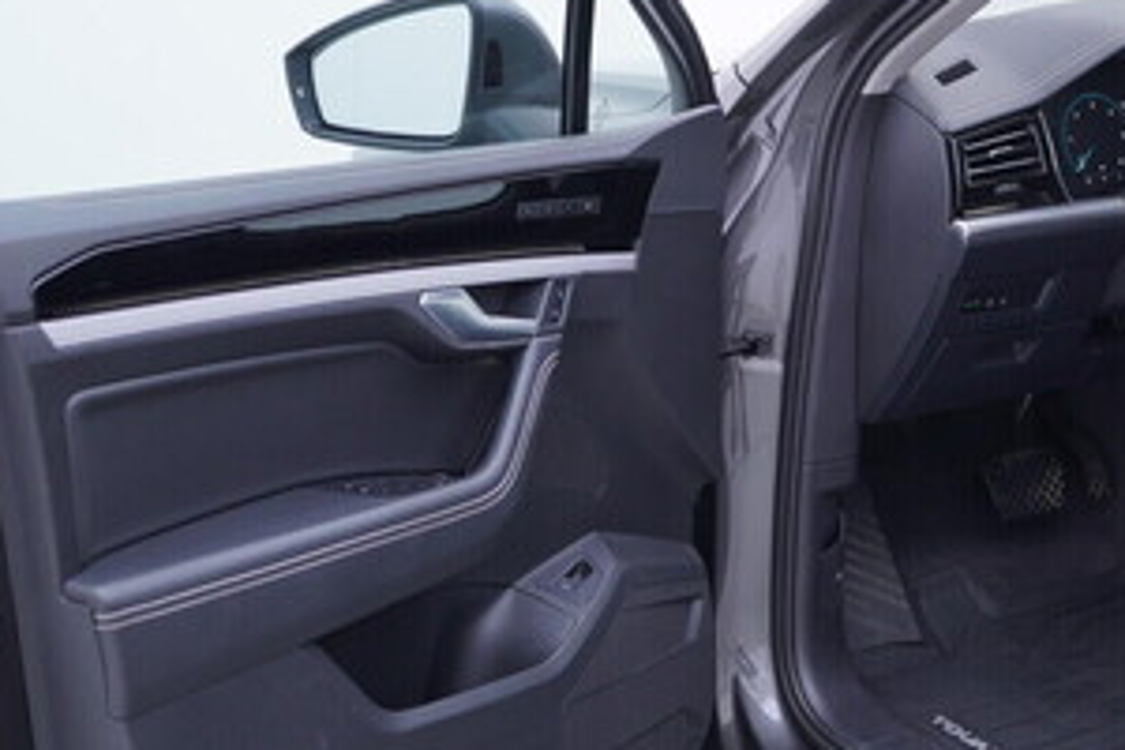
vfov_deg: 20.5
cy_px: 242
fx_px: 2062
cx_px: 814
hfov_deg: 30.1
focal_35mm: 66
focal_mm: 24
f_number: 3.2
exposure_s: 1/50
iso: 125
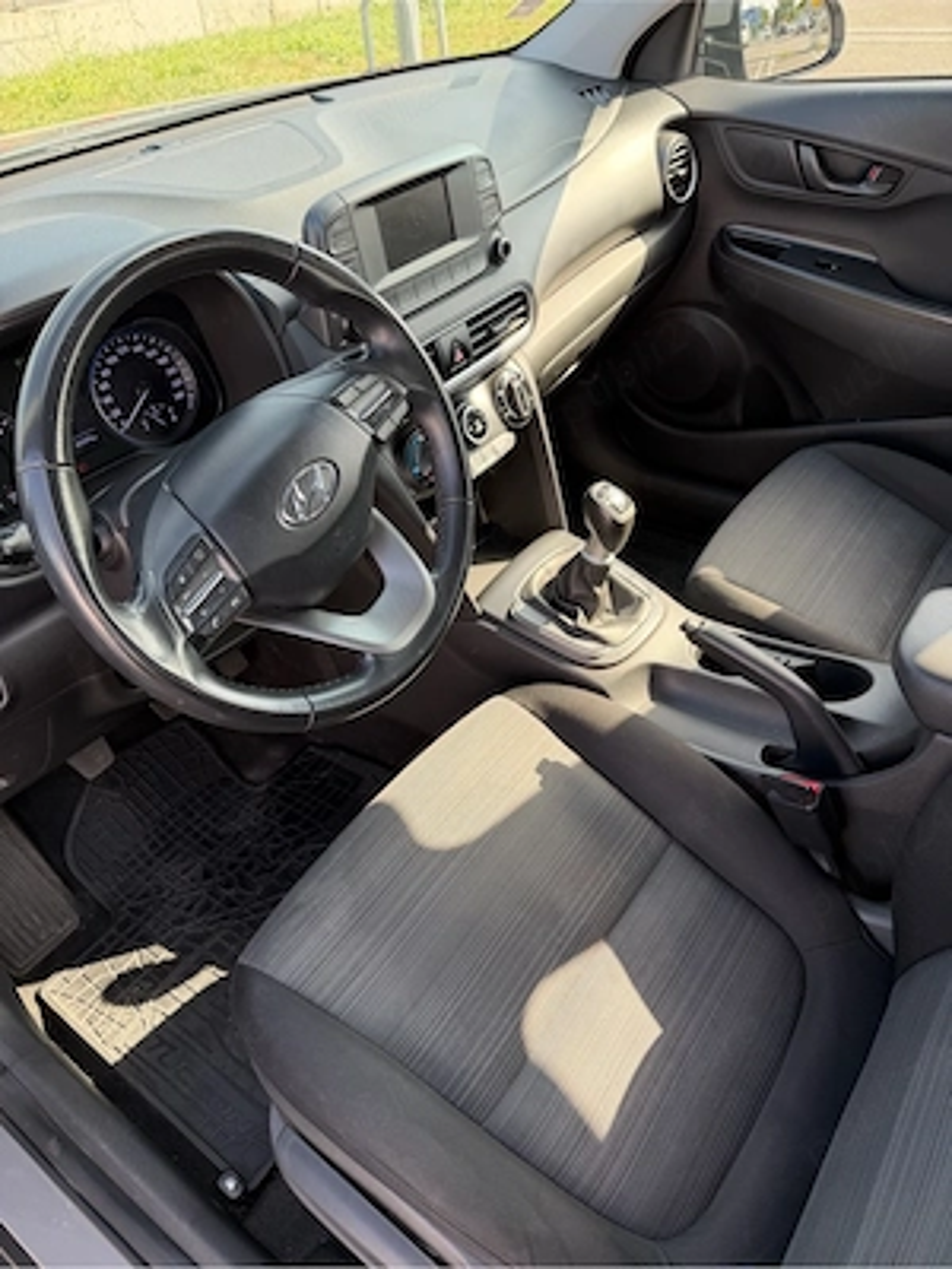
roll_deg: +3.5
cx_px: 476
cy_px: 634
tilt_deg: -41.2
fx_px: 880
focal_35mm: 24
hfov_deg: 56.8
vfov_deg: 71.6
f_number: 1.78
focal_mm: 6.76
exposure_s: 1/258
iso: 80
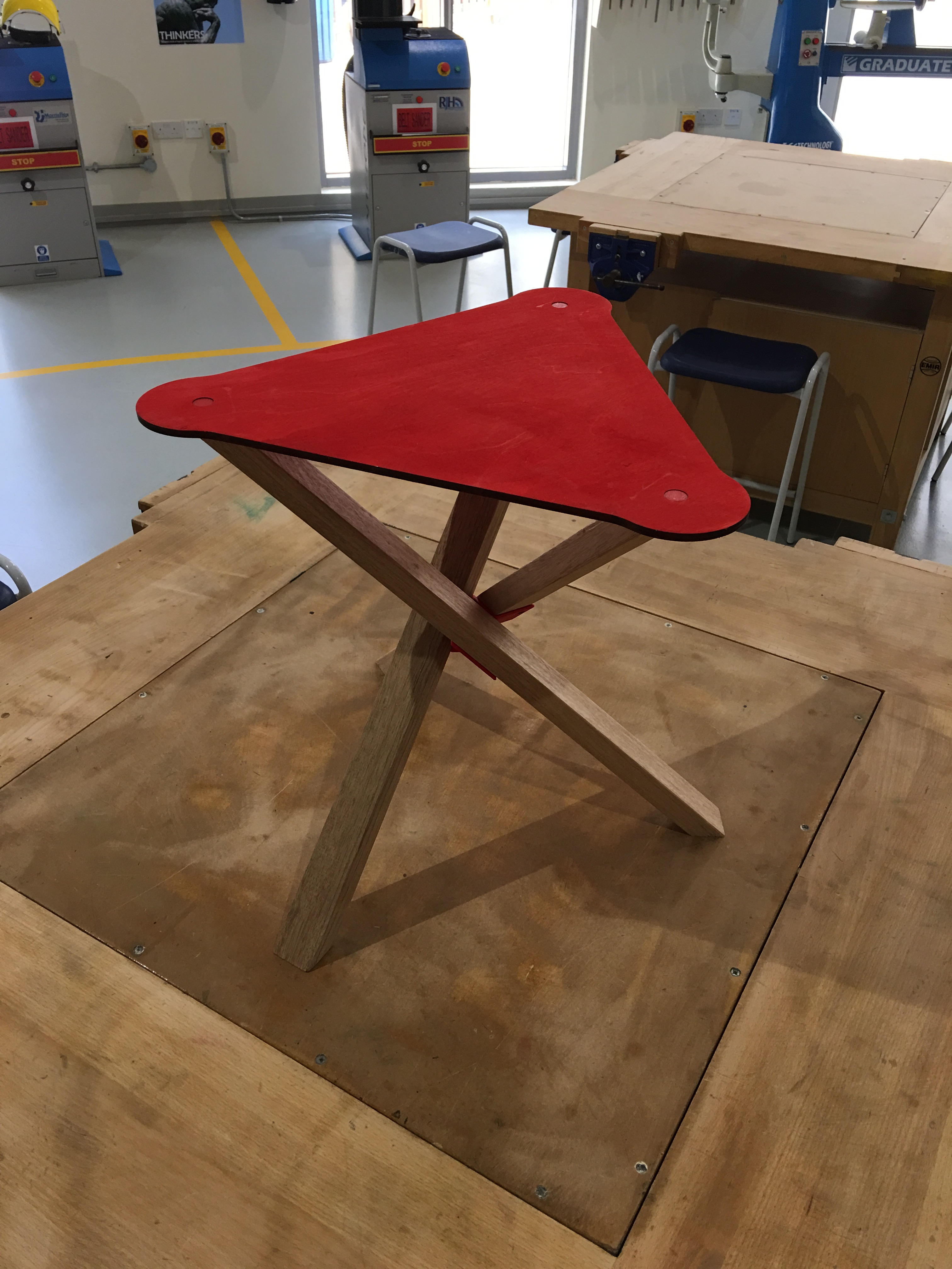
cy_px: 634
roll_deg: -1.0
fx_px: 1063
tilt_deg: -34.9
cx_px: 476
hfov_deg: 48.2
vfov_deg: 61.7
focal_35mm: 29
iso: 50
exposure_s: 1/33
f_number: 2.2
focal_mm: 4.15
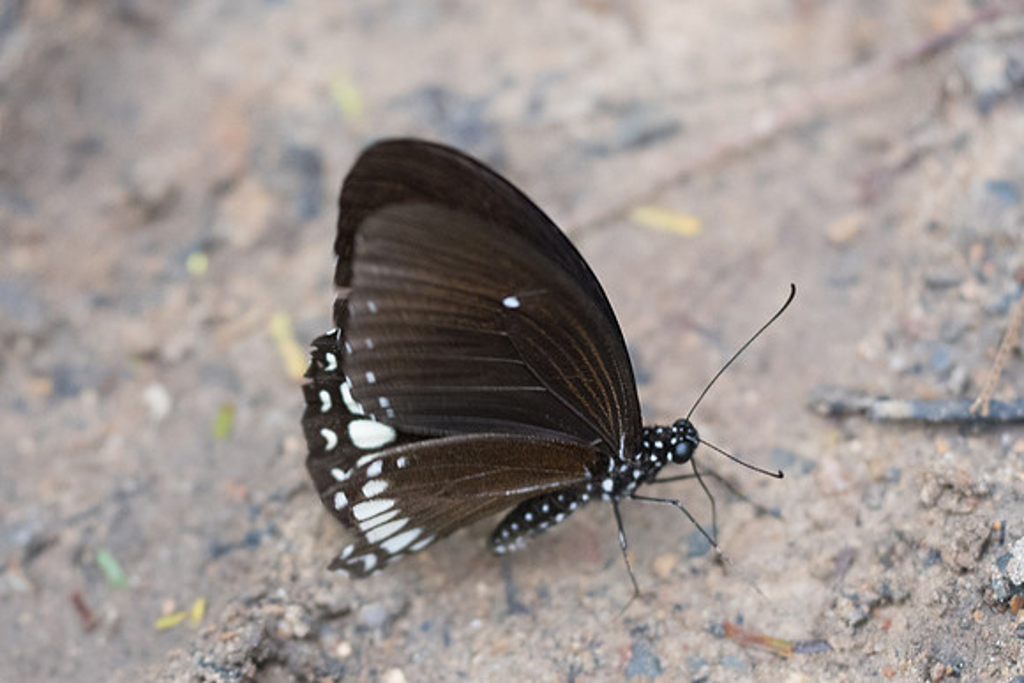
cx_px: 512
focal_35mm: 409
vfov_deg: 3.4
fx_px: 11627
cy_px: 403
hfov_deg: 5.0
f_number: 3.5
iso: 1000
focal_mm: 150
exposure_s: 1/400
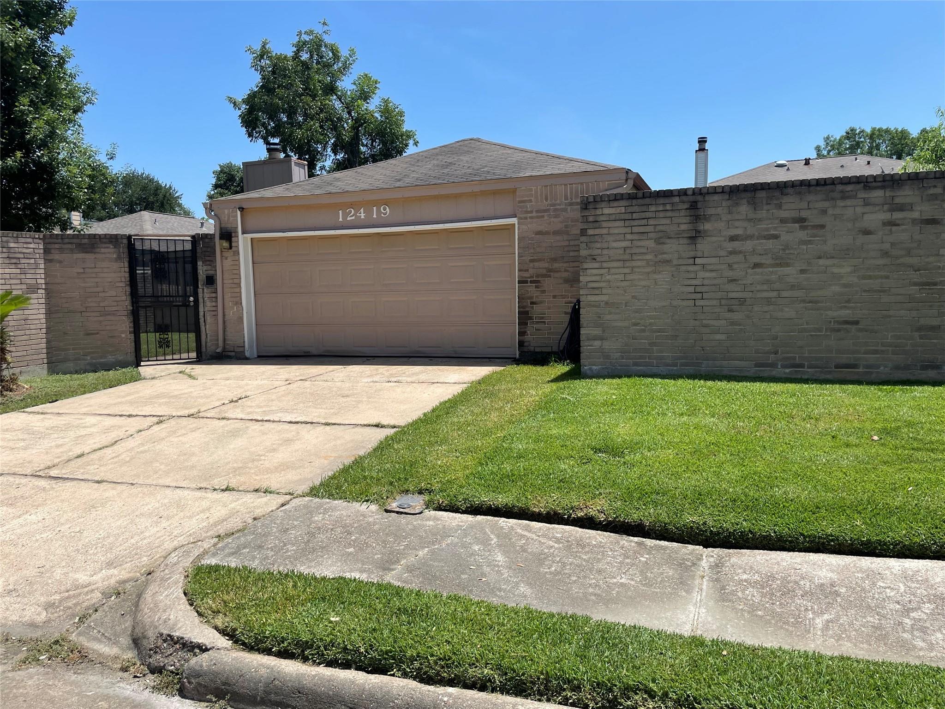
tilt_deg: -3.9
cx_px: 472
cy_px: 354
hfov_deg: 67.3
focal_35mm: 26
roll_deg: +1.3
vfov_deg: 53.1
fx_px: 710
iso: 32
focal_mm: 4.2
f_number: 1.6
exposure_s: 1/3509
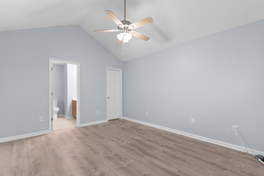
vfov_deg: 77.3
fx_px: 110
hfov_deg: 100.4
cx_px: 132
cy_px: 88
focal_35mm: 15
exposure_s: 1/3
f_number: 4.5
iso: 100
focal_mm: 10
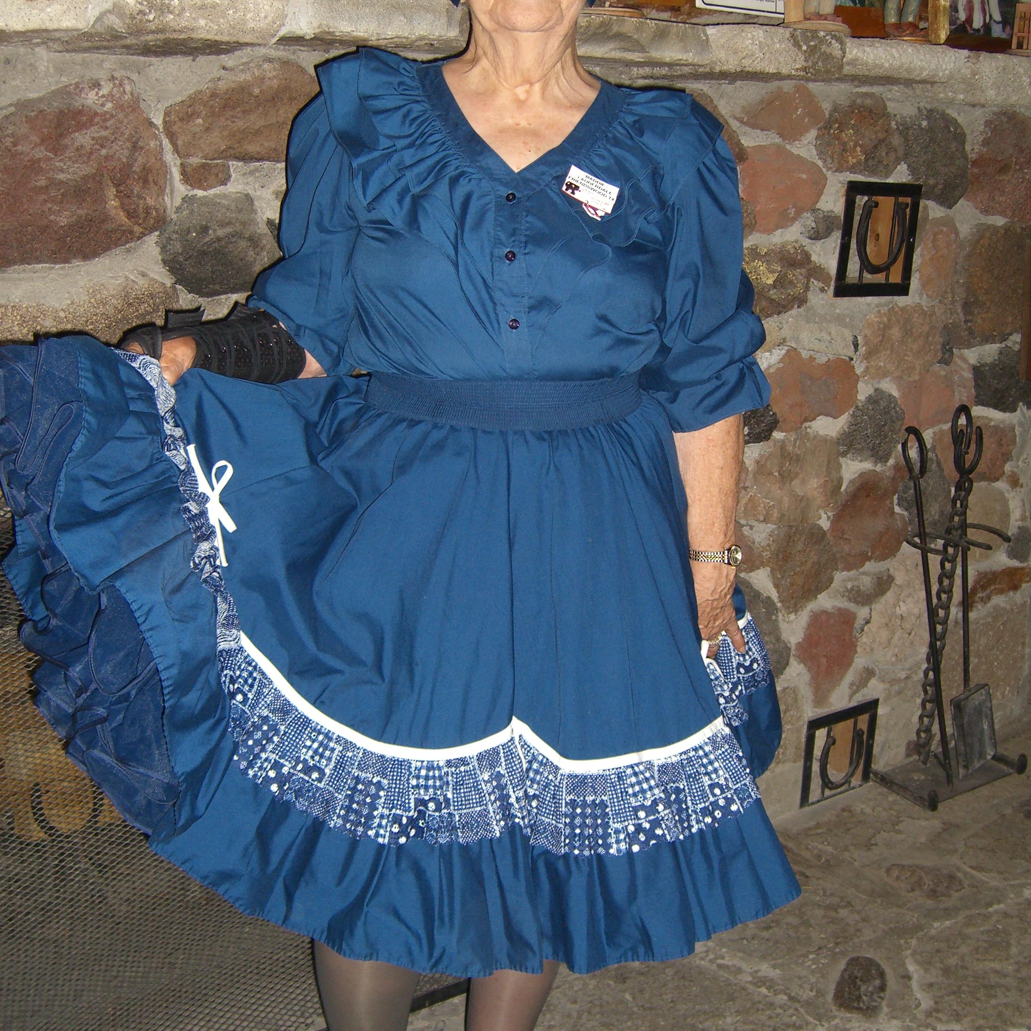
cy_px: 478
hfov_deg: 37.6
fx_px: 1516
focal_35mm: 45
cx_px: 514
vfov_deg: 37.5
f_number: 2.8
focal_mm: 7.9
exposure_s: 1/60
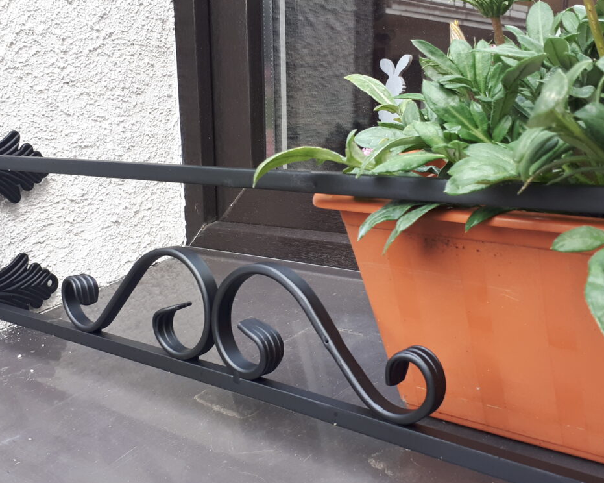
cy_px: 243
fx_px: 518
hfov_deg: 60.4
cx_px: 274
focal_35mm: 29
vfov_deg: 49.9
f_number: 1.9
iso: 50
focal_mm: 3.6
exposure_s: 1/50
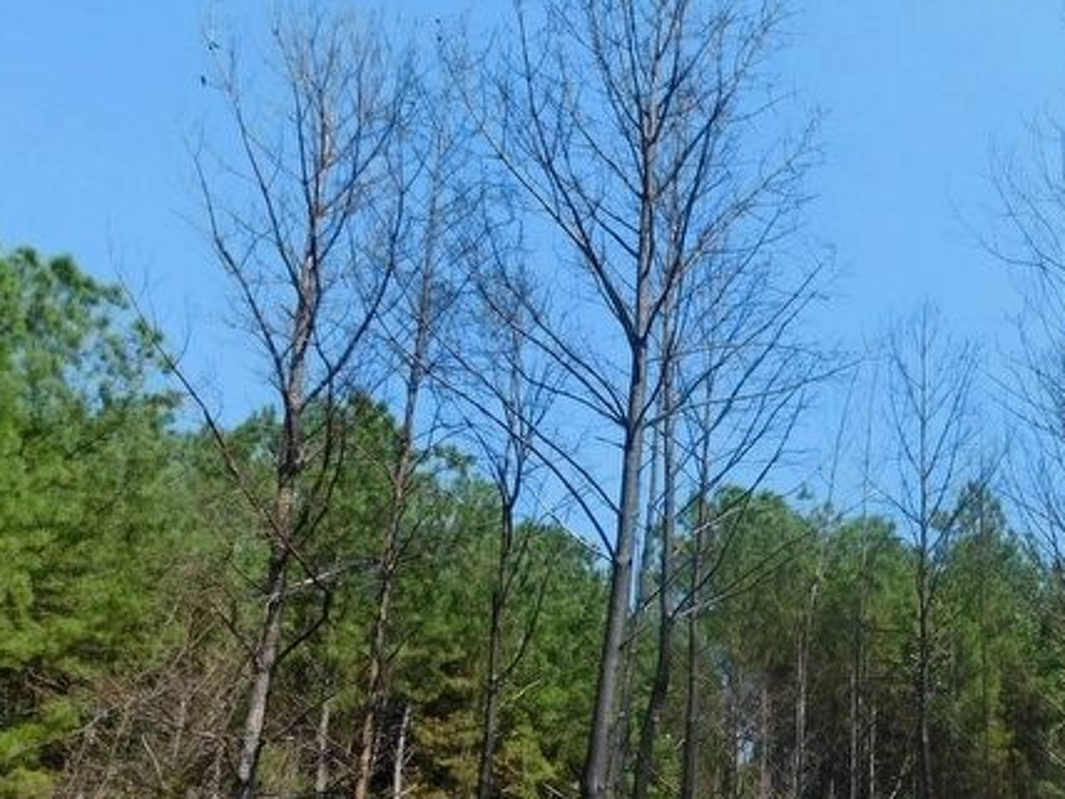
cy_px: 699
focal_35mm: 43
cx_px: 941
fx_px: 1323
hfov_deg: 40.8
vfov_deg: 32.2
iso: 125
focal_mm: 4
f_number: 3
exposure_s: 1/1250
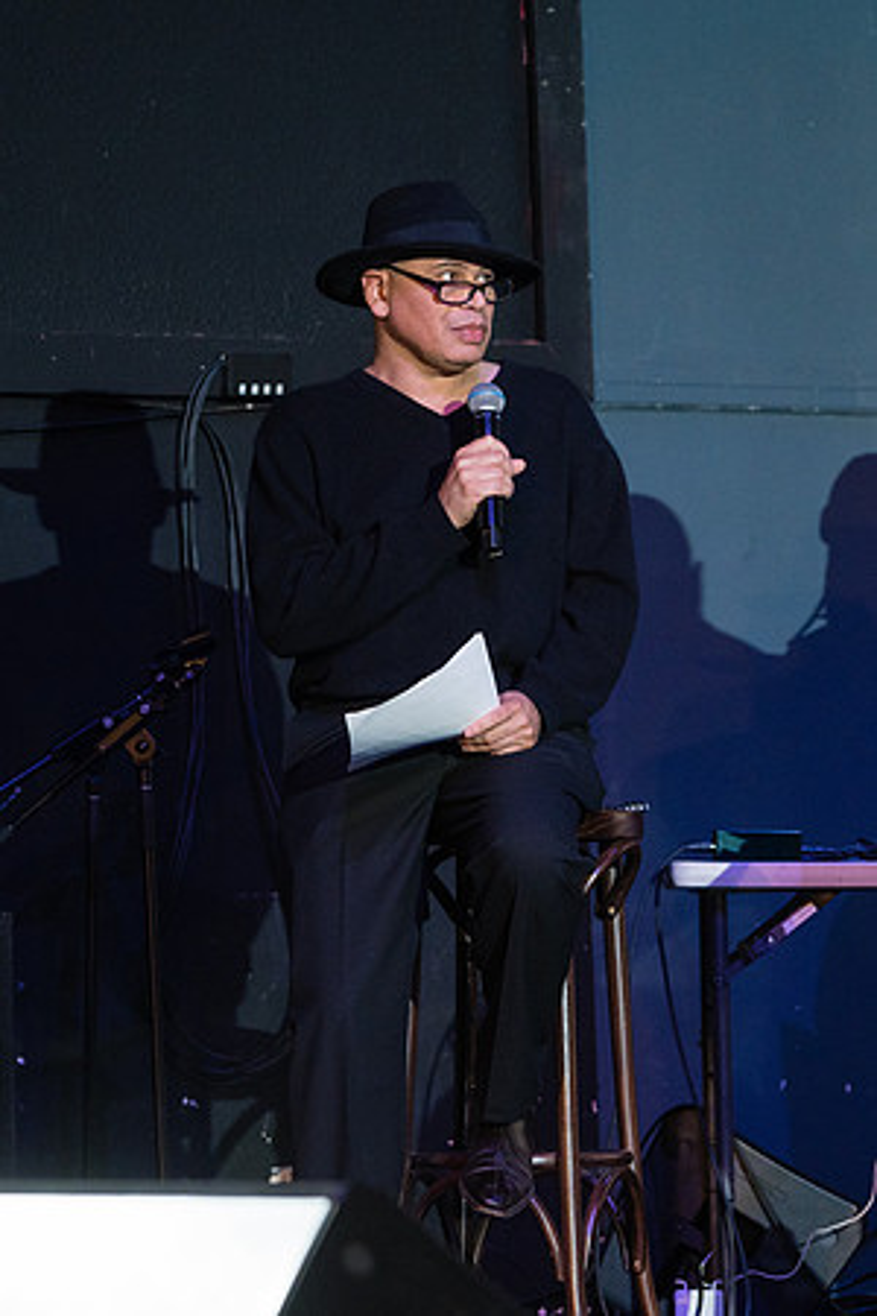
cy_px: 667
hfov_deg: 6.3
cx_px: 763
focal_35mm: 217
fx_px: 7939
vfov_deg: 9.5
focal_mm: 139
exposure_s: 1/250
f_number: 4
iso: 3200
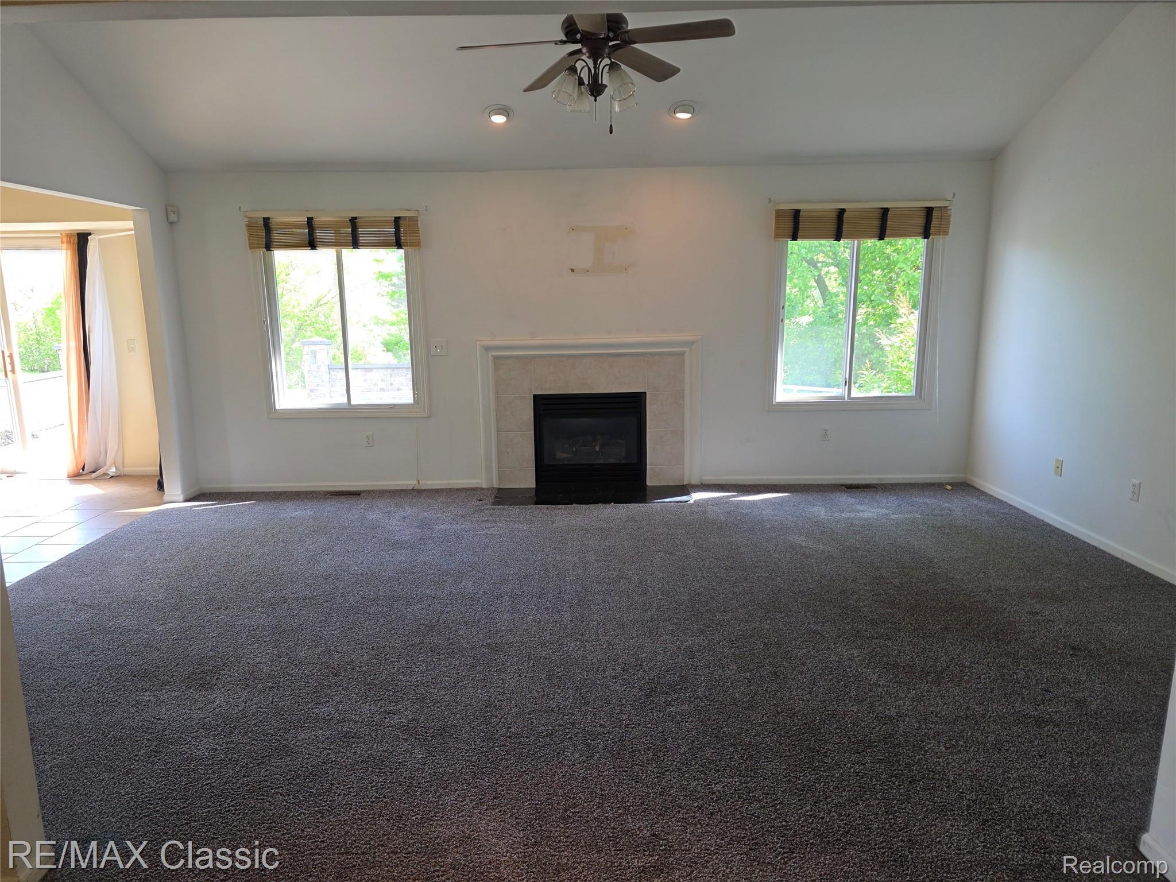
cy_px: 441
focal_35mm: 23
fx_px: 781
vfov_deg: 58.9
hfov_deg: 73.9
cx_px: 588
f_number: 1.7
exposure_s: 1/120
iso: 80
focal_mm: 6.3
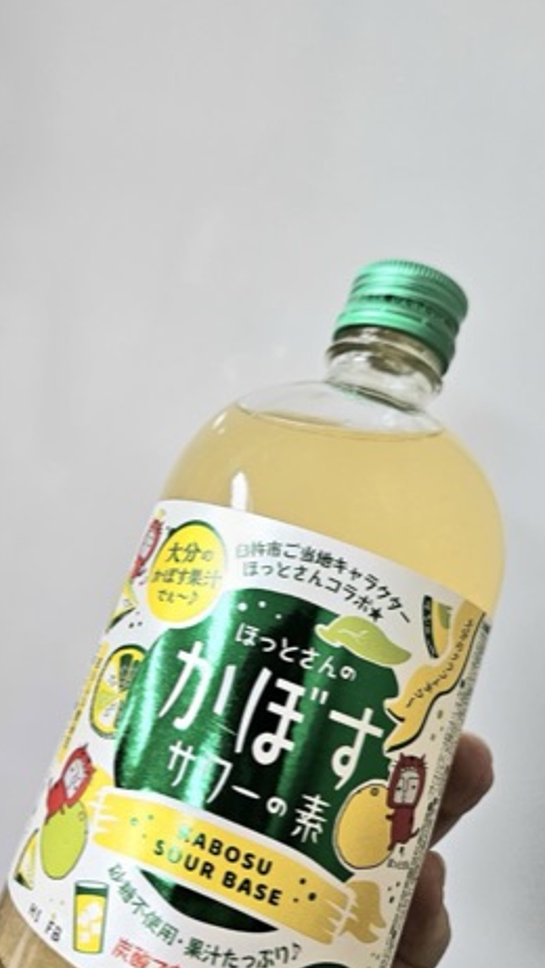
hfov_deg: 44.0
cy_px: 492
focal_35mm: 26
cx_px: 198
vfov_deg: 71.9
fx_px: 668
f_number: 1.8
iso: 200
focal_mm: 5.4
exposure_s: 1/120
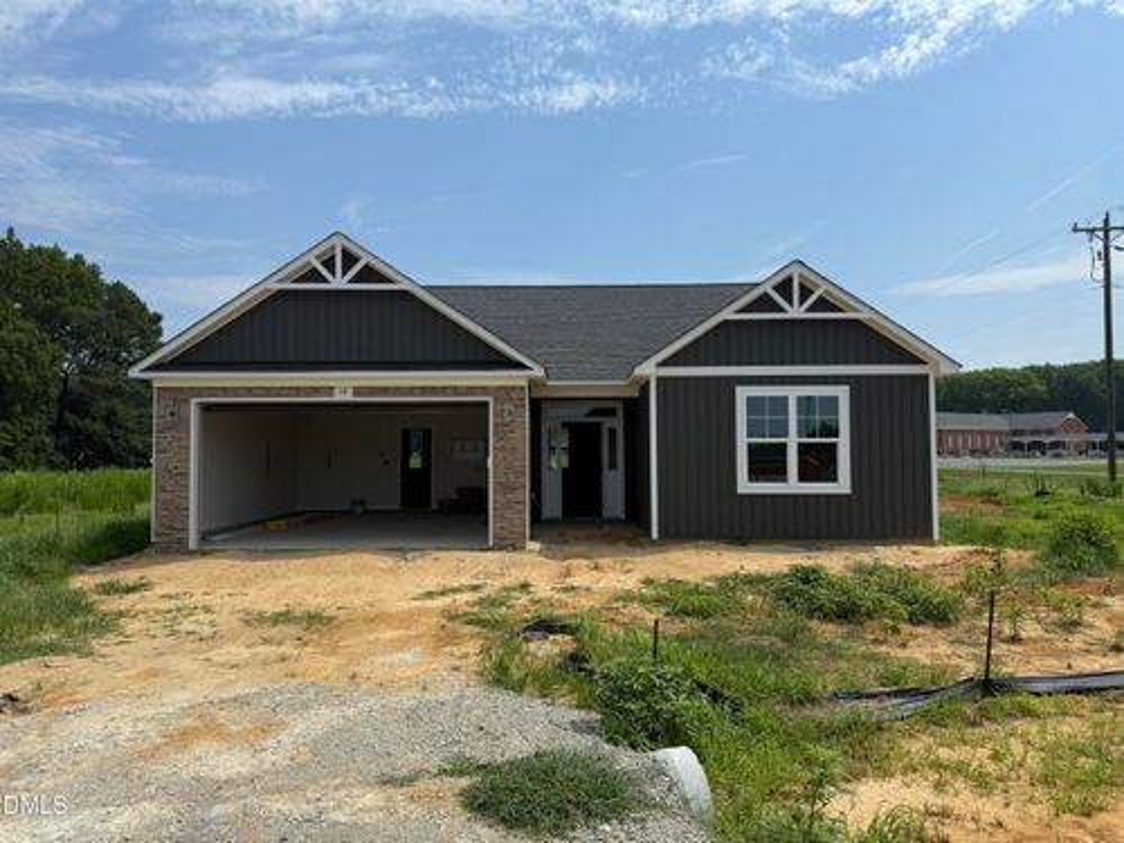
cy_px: 422
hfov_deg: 71.6
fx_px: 779
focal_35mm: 24
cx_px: 562
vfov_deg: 56.8
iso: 80
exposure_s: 1/6711
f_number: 1.78
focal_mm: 6.76
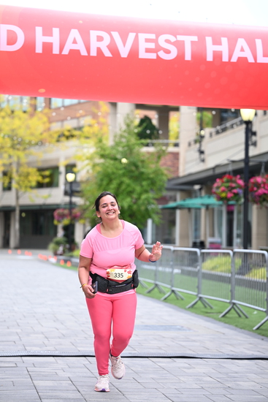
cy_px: 201
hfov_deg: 15.2
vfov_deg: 22.6
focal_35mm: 90
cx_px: 134
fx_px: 1004
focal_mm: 90
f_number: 2.8
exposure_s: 1/1600
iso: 640
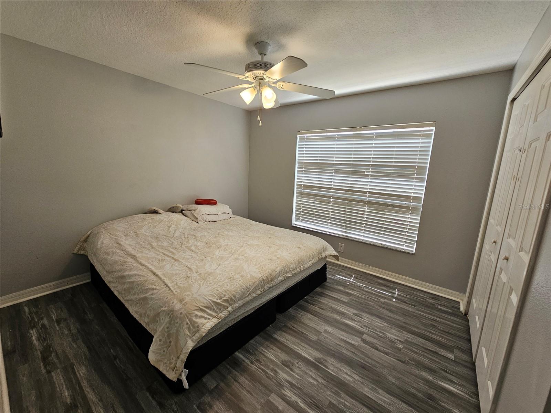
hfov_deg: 106.2
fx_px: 207
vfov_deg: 89.9
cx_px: 276
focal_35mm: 13
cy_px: 206
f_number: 2.2
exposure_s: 1/60
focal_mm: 2.2
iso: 80
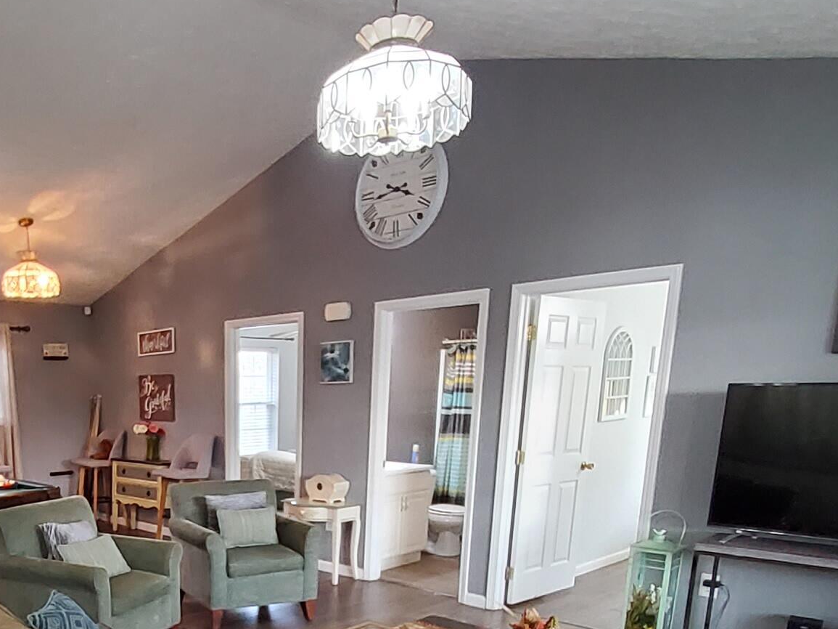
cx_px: 175
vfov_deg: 44.0
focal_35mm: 29
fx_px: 702
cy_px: 564
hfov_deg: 57.4
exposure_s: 1/30
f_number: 2.2
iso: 400
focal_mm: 1.13
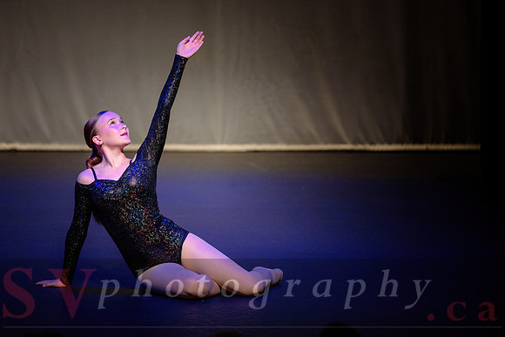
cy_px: 135
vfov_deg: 5.7
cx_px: 202
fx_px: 3393
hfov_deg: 8.5
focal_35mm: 242
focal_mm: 200
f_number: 2.8
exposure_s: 1/250
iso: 1250
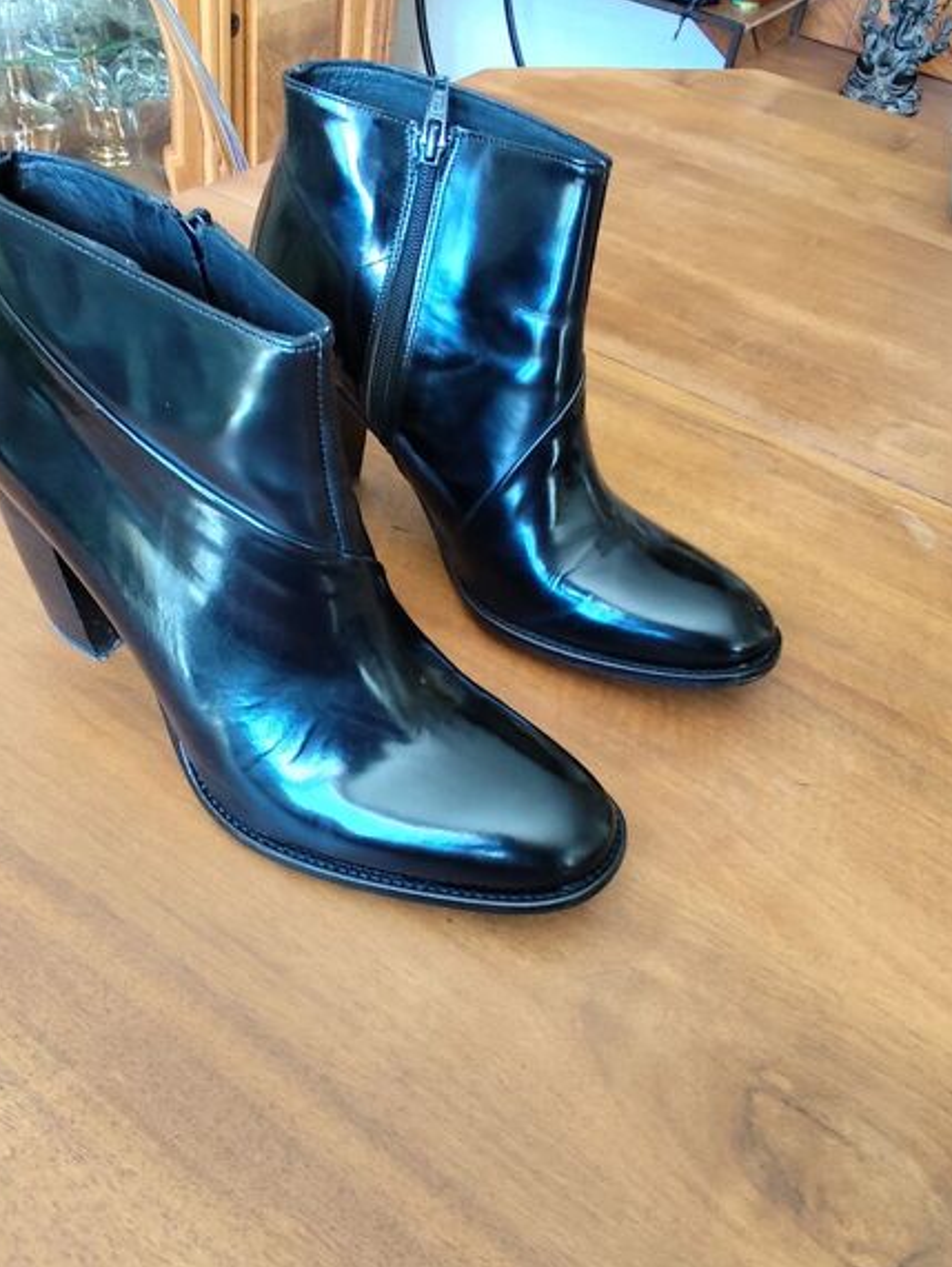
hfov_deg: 49.7
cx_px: 426
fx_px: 1026
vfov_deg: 63.4
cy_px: 667
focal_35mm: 28
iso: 200
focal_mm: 1.65
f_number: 2.2
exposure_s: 1/50
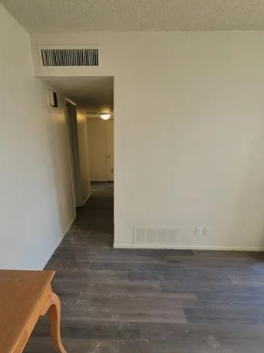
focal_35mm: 17
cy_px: 224
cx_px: 120
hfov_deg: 74.5
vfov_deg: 88.9
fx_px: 173
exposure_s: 1/120
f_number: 2.2
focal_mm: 2.2
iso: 64
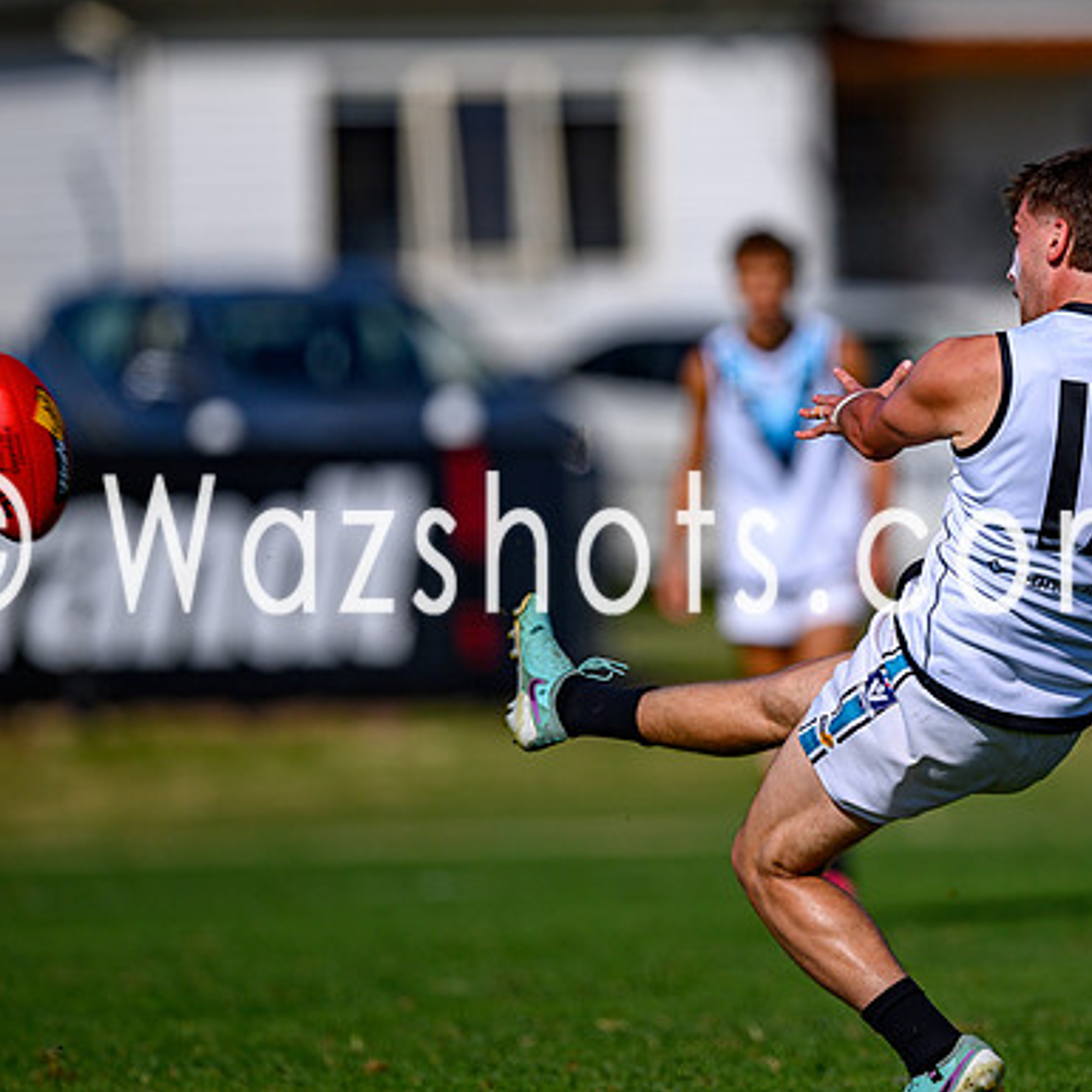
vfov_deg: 2.1
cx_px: 911
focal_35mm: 820
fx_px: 29266
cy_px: 393
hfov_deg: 2.1
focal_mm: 500
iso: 100
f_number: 4
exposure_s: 1/2500
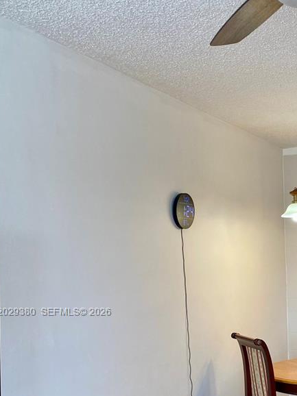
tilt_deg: -3.3
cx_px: 292
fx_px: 618
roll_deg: +1.9
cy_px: 312
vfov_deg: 34.5
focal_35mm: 54
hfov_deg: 25.7
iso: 64
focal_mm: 4.25
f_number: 1.8
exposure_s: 1/120
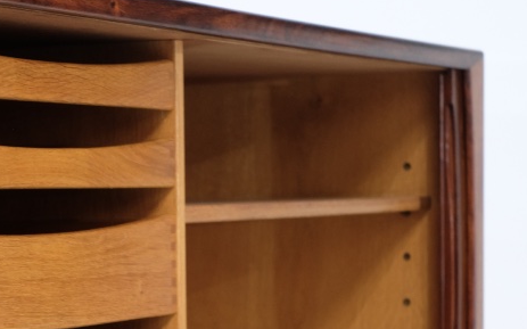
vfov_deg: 9.3
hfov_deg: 14.8
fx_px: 2010
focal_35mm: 140
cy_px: 356
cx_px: 58
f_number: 4.5
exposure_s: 1/70
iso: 800
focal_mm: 35
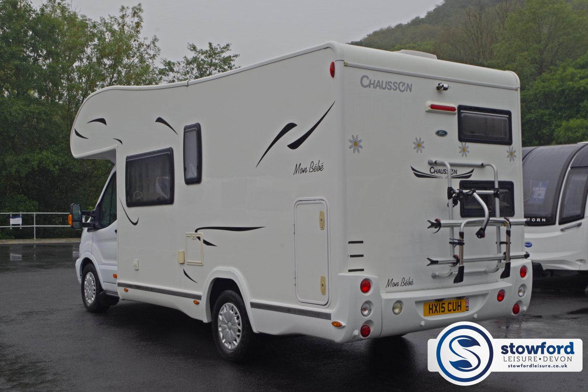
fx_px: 686
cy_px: 196
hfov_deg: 46.4
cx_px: 294
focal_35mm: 42
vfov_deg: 31.9
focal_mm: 28.13
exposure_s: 1/100
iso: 200
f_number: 11
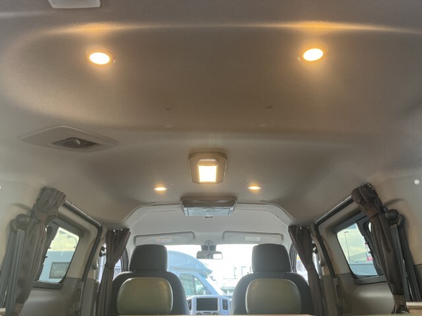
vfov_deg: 53.1
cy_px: 158
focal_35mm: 26
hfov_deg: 67.3
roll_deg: +1.5
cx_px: 211
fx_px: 317
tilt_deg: +22.8
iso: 100
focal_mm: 5.1
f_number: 1.6
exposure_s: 1/121
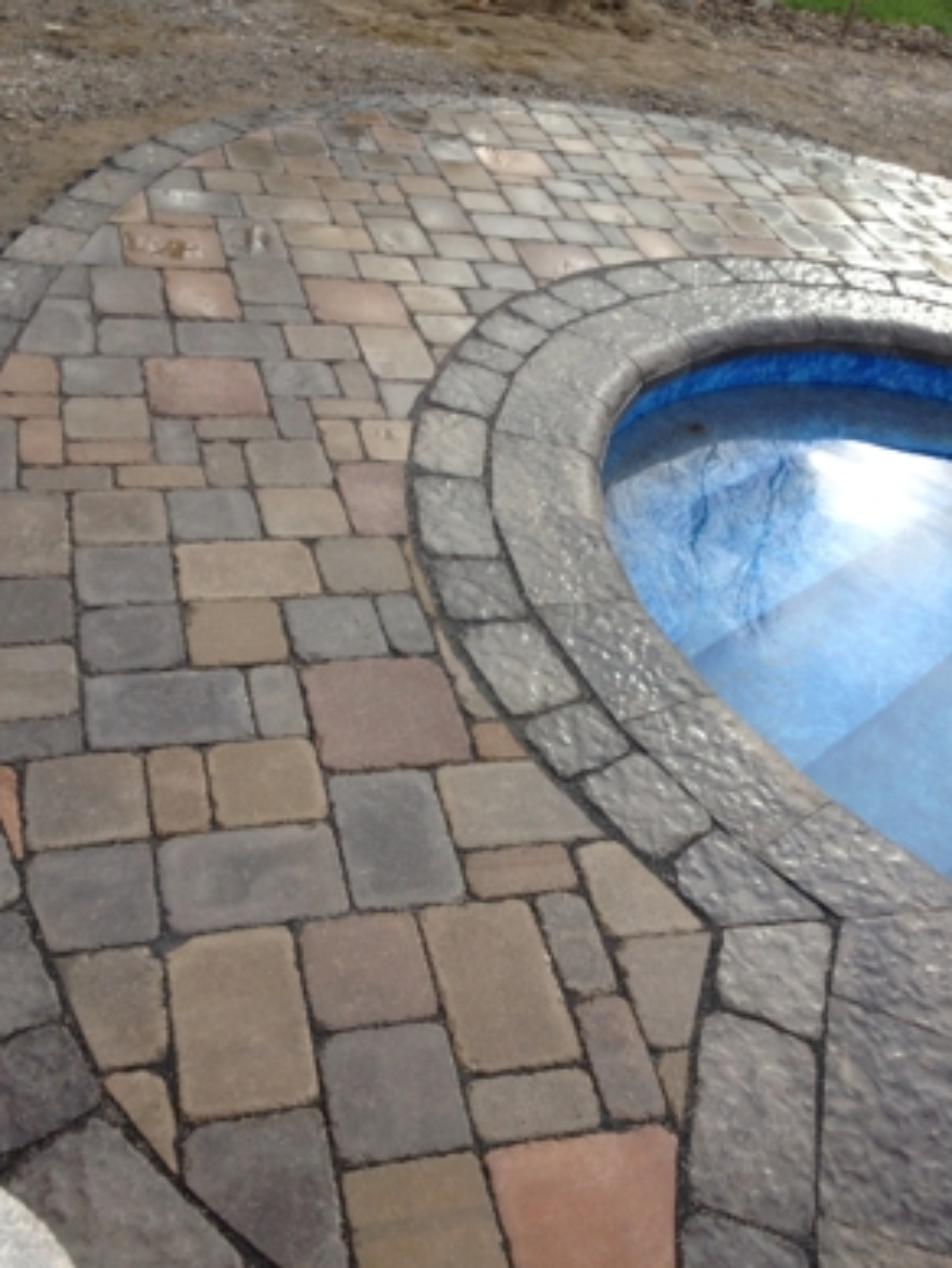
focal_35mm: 36
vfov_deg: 51.3
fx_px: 1319
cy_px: 619
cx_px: 483
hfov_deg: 39.7
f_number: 2.4
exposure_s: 1/476
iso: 50
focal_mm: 4.28
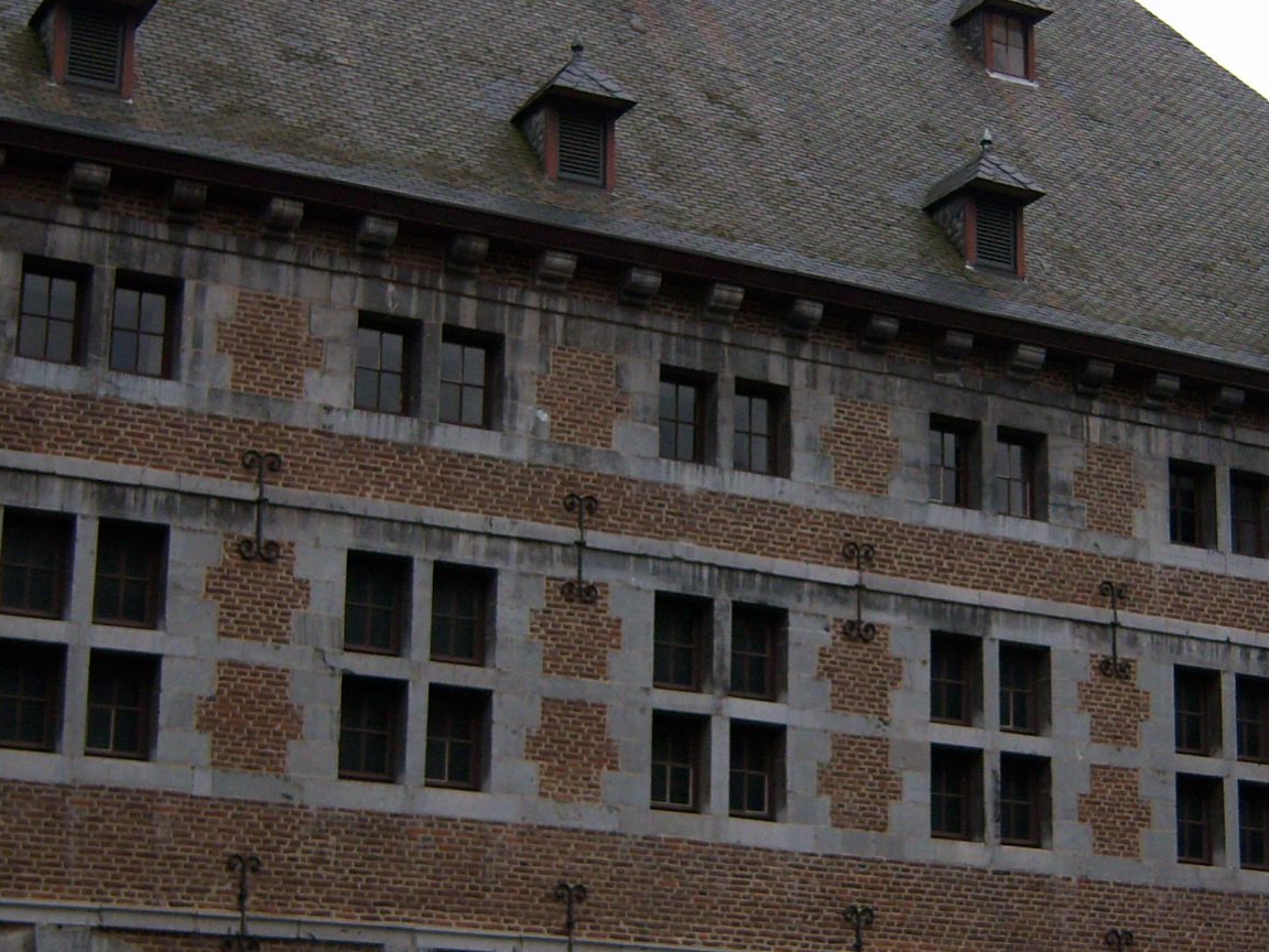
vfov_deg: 18.4
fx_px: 2933
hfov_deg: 24.2
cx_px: 924
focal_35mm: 80
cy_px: 539
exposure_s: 1/200
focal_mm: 7.5
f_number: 2.8
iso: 80
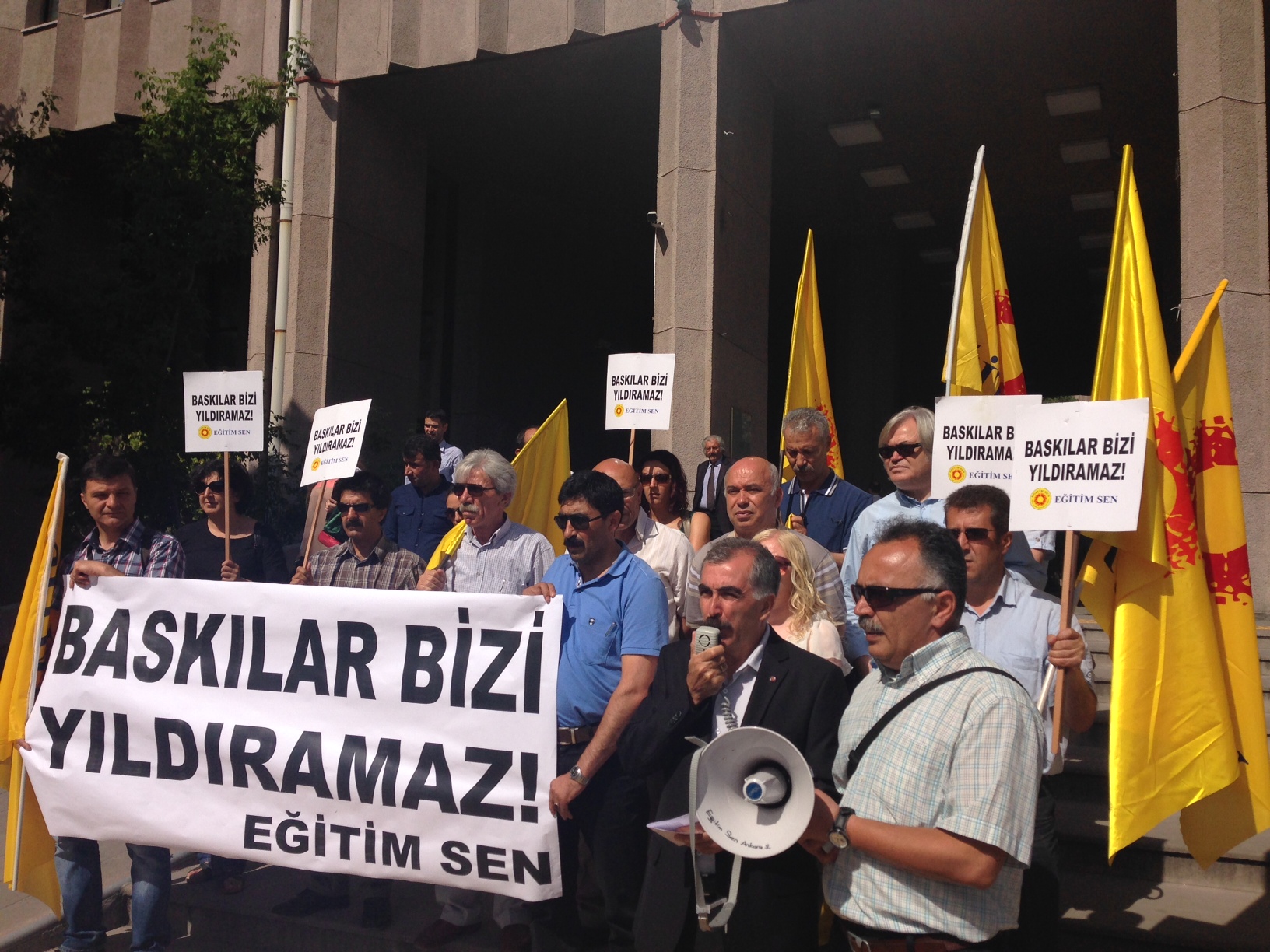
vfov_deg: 42.9
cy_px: 476
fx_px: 1211
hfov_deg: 55.4
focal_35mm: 33
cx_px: 635
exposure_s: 1/3623
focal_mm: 4.12
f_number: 2.4
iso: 50
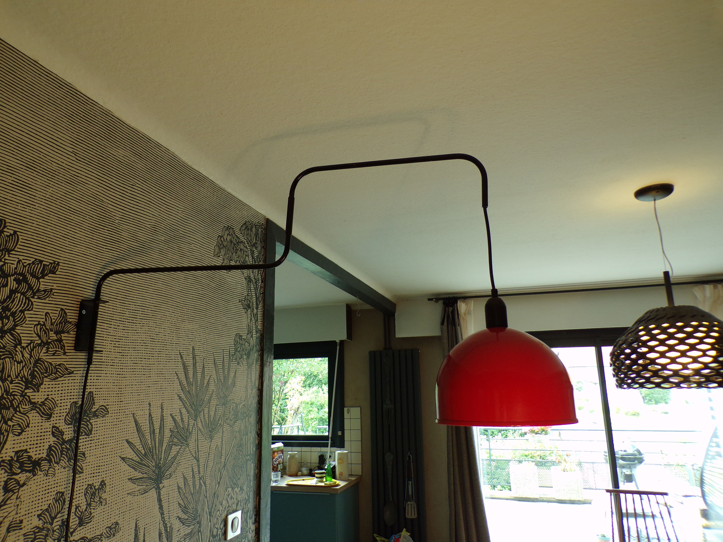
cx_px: 362
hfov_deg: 71.6
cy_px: 271
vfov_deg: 56.8
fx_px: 501
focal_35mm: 24
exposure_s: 1/34
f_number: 3
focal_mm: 4.3
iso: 117
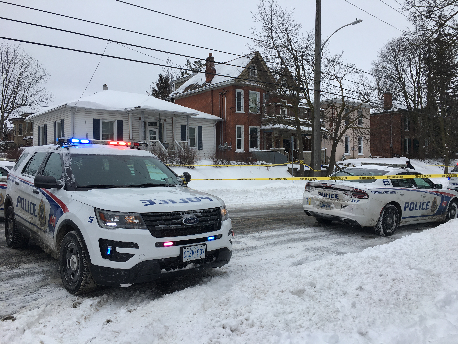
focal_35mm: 29
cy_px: 172
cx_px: 229
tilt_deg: -0.5
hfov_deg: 61.7
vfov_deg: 48.2
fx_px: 384
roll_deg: +0.3
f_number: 2.2
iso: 25
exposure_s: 1/986
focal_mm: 4.15
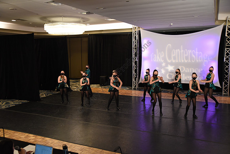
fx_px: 217
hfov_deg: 55.8
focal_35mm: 34
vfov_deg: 38.9
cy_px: 77
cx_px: 115
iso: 2500
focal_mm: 34
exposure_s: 1/400
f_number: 3.5
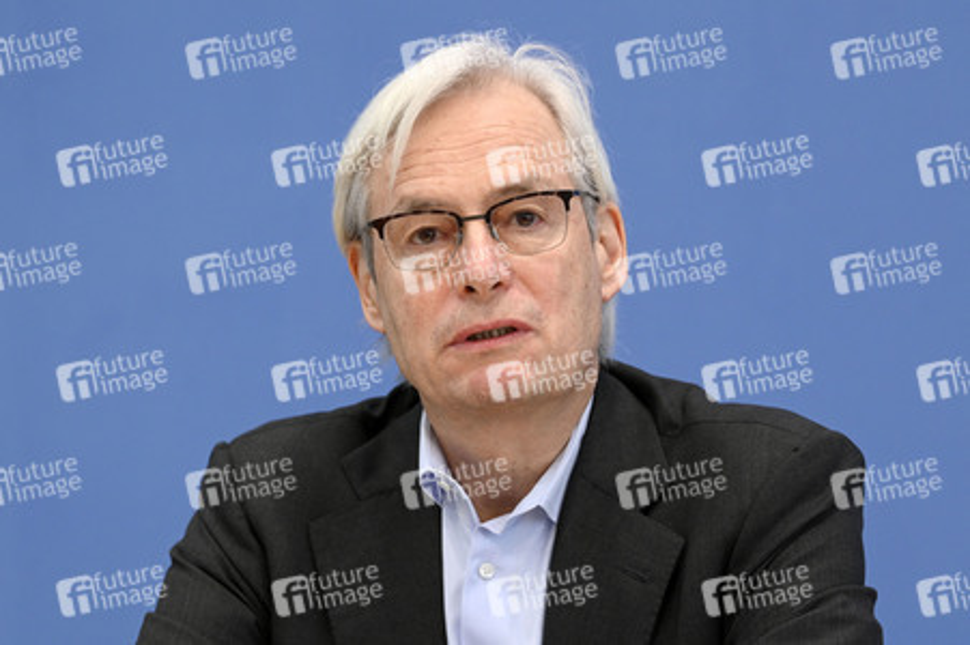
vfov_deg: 10.1
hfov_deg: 15.2
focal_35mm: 135
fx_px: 3635
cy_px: 322
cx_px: 485
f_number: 5.6
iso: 3200
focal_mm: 135
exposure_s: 1/640
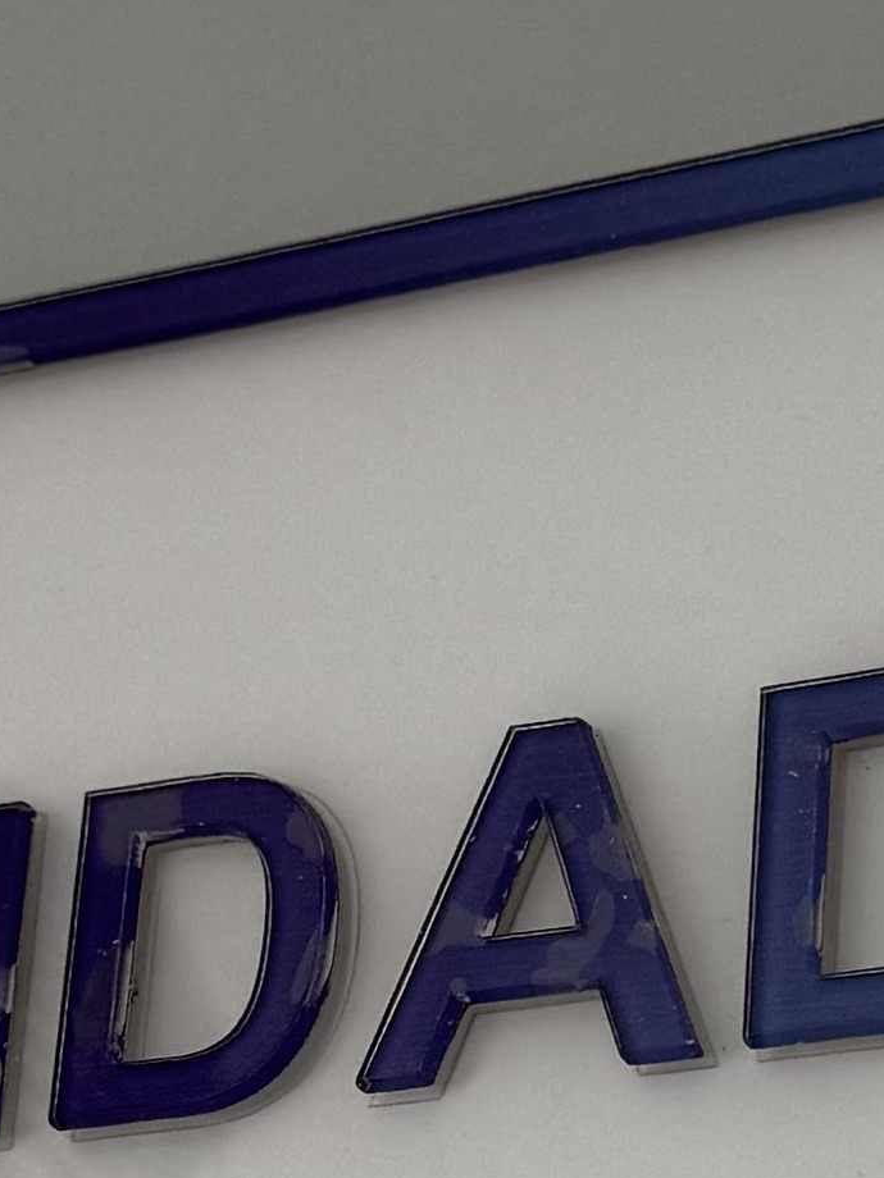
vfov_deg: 13.1
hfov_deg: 10.0
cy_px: 1093
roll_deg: -5.8
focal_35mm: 149
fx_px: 5073
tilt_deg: +20.7
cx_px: 310
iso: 80
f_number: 1.78
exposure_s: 1/289
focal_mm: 6.76
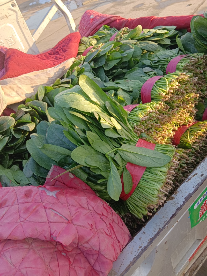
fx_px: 207
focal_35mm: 26
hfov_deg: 53.1
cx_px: 104
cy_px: 138
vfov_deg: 67.3
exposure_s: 1/117
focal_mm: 4.05
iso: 100
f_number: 1.8
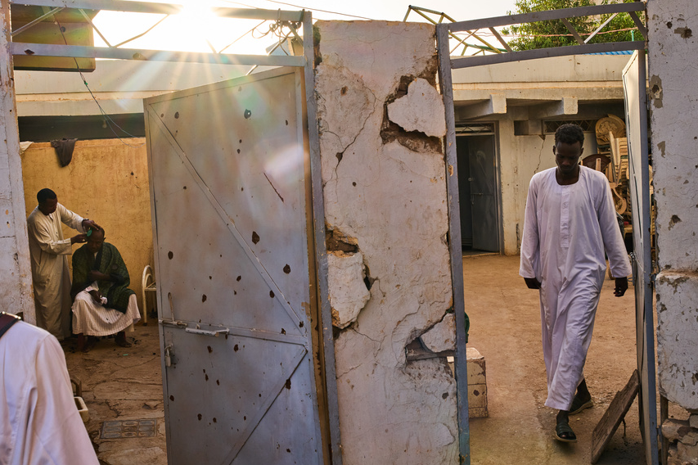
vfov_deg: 31.9
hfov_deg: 46.4
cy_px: 244
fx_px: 814
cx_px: 333
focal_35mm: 42
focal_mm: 35
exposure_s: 1/160
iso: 320
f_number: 11
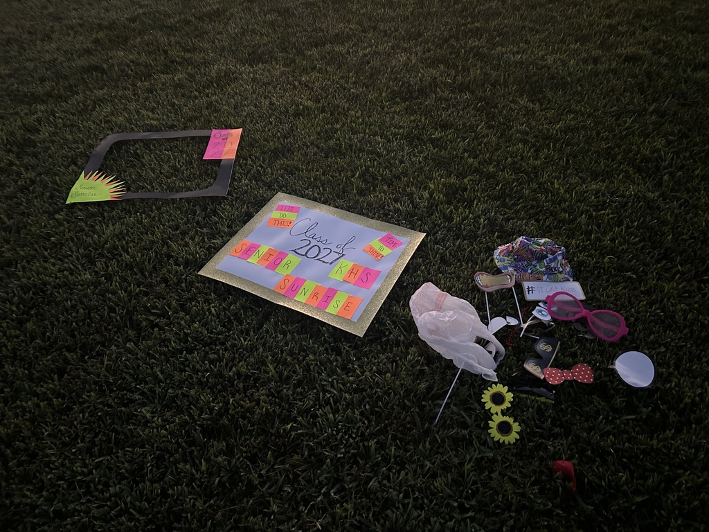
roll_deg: +4.4
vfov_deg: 53.1
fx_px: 533
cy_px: 266
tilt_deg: -43.6
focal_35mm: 26
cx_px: 354
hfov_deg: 67.3
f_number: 1.5
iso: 1000
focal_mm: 5.7
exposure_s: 1/29
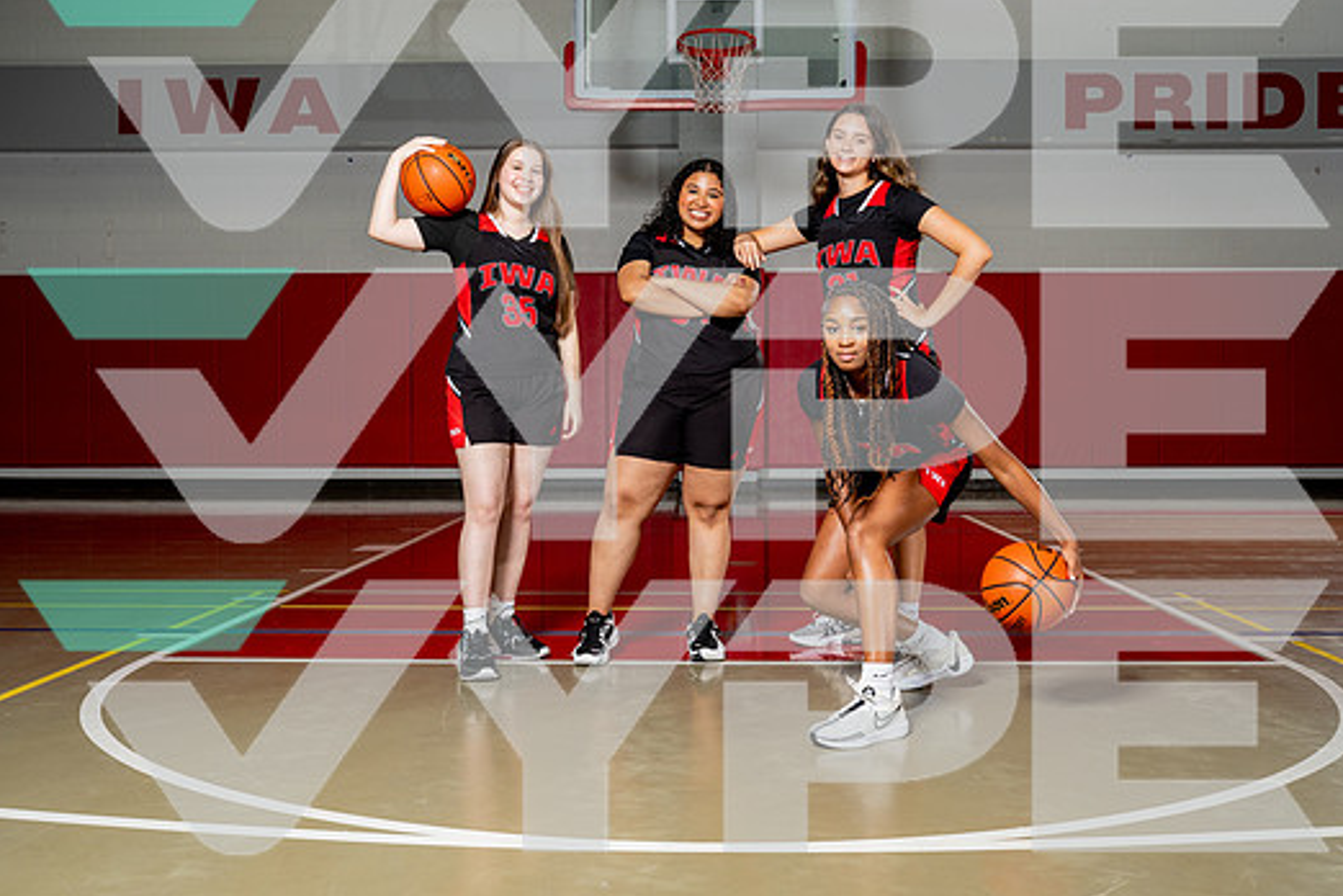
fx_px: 1380
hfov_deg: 51.9
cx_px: 682
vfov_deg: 35.9
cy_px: 406
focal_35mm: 37
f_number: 8
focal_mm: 33
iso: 400
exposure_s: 1/250
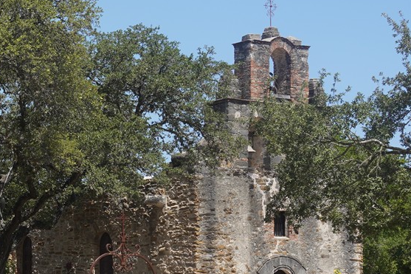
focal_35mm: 115
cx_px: -251
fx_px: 1312
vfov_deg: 11.8
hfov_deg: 15.9
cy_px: 240
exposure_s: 1/100
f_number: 13
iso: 100
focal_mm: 32
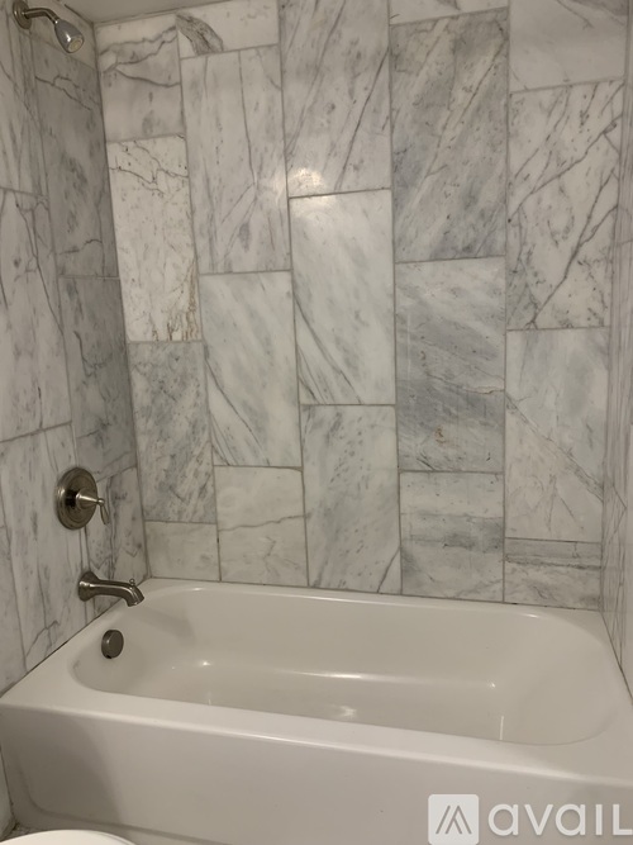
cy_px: 422
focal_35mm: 26
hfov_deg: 53.0
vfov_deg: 67.3
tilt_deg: -9.1
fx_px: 634
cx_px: 316
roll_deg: +1.8
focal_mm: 4.25
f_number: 1.8
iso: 100
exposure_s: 1/60
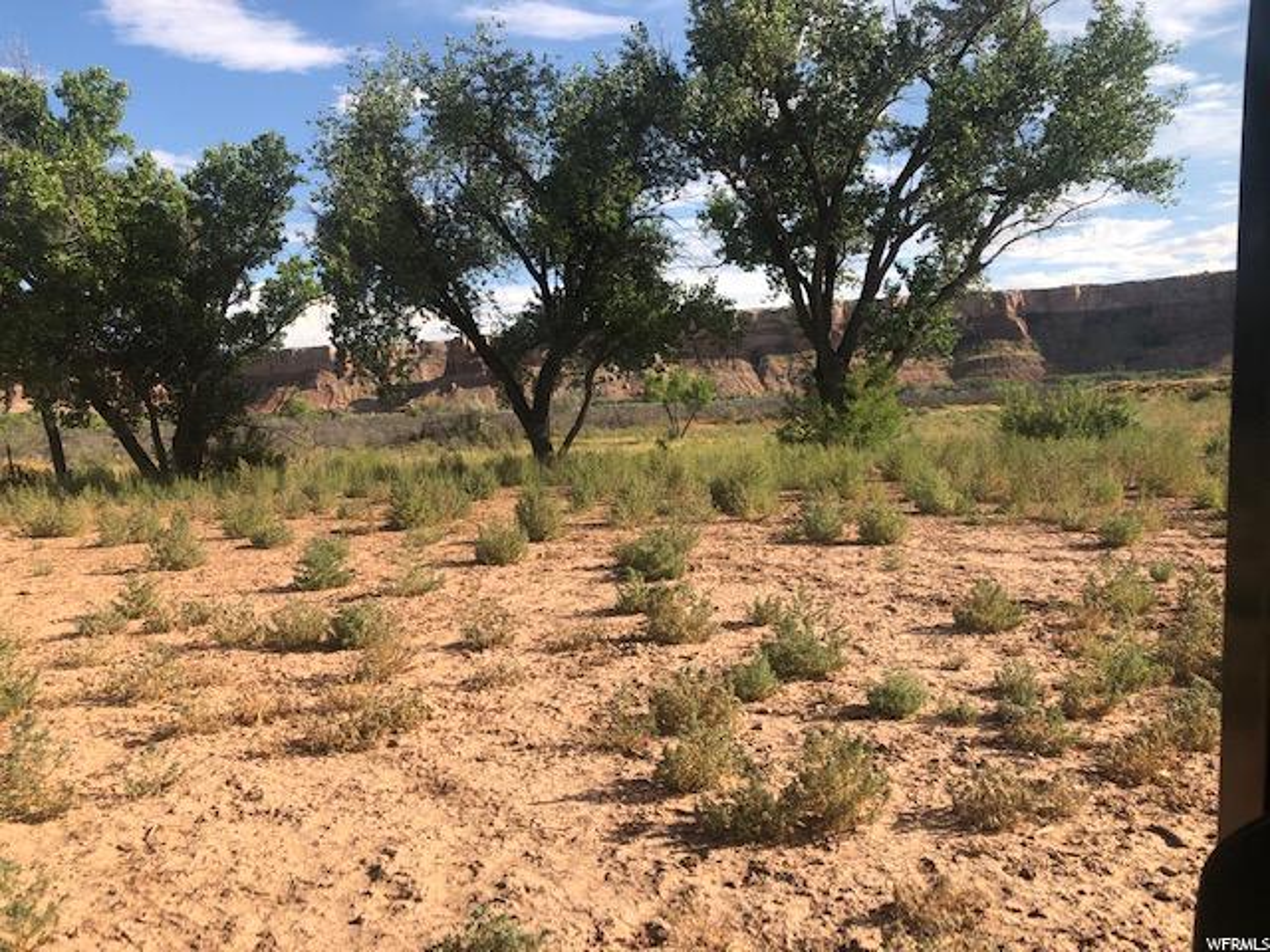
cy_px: 476
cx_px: 635
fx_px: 1027
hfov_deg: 63.4
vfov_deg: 49.7
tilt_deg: -4.2
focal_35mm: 28
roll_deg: +2.1
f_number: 1.8
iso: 20
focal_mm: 3.99
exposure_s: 1/1297
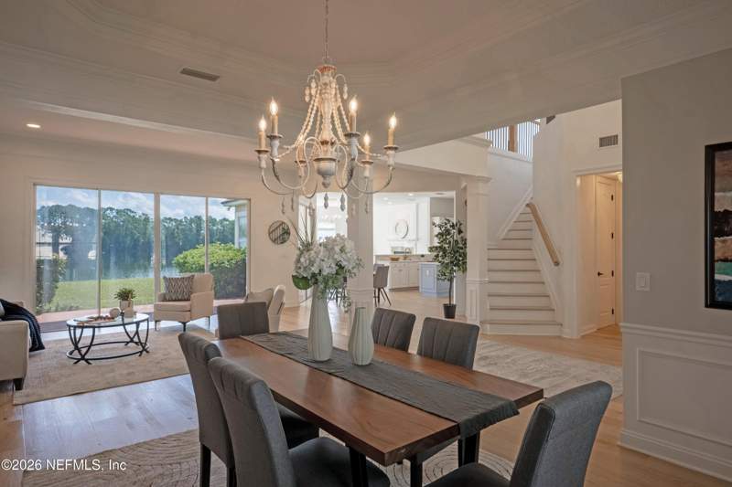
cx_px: 366
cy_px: 244
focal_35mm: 21
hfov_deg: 81.2
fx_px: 427
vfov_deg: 59.5
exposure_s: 1/2000
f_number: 8
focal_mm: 21
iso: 800
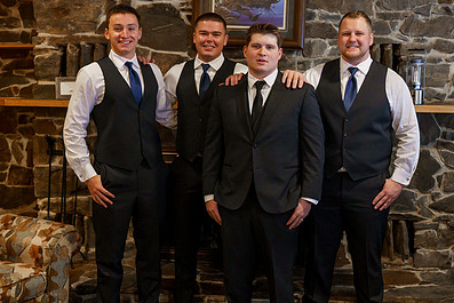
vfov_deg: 23.8
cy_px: 142
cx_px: 221
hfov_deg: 35.0
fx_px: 719
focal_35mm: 57
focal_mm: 35
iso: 3200
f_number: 4
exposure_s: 1/200
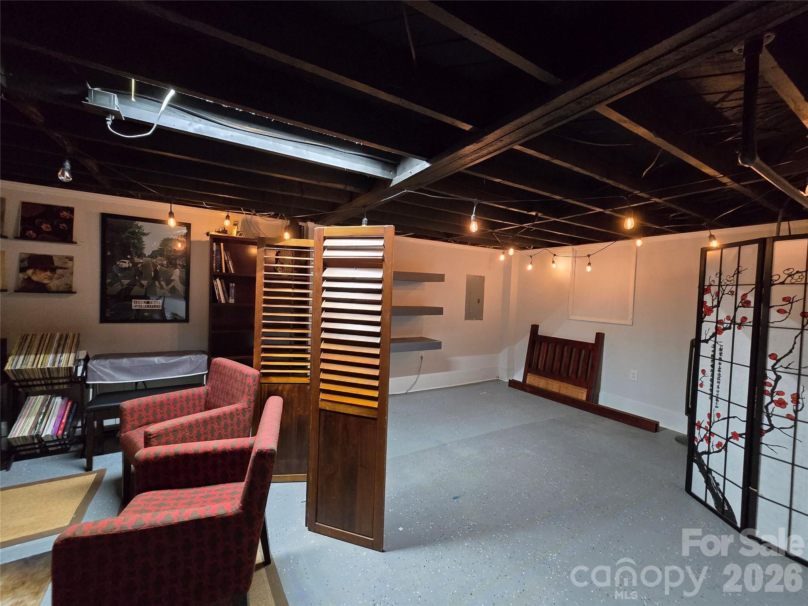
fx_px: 303
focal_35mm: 13
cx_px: 404
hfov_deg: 106.2
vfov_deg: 89.9
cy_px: 303
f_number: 2.2
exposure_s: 1/60
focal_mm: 2.2
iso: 800
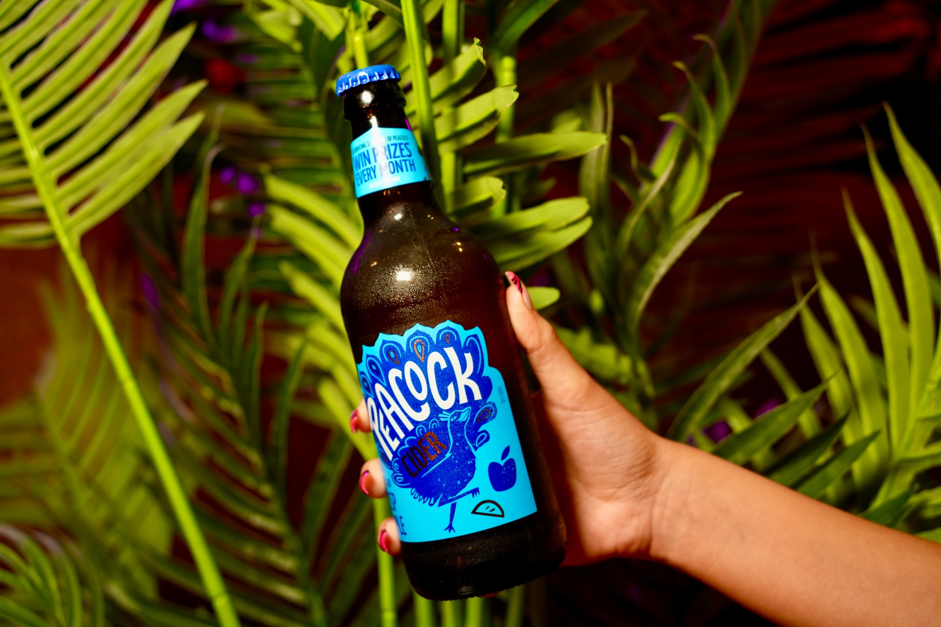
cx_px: 470
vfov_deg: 26.5
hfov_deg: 38.9
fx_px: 1333
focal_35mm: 51
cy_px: 314
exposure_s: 1/60
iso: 1250
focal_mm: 51
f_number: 3.5
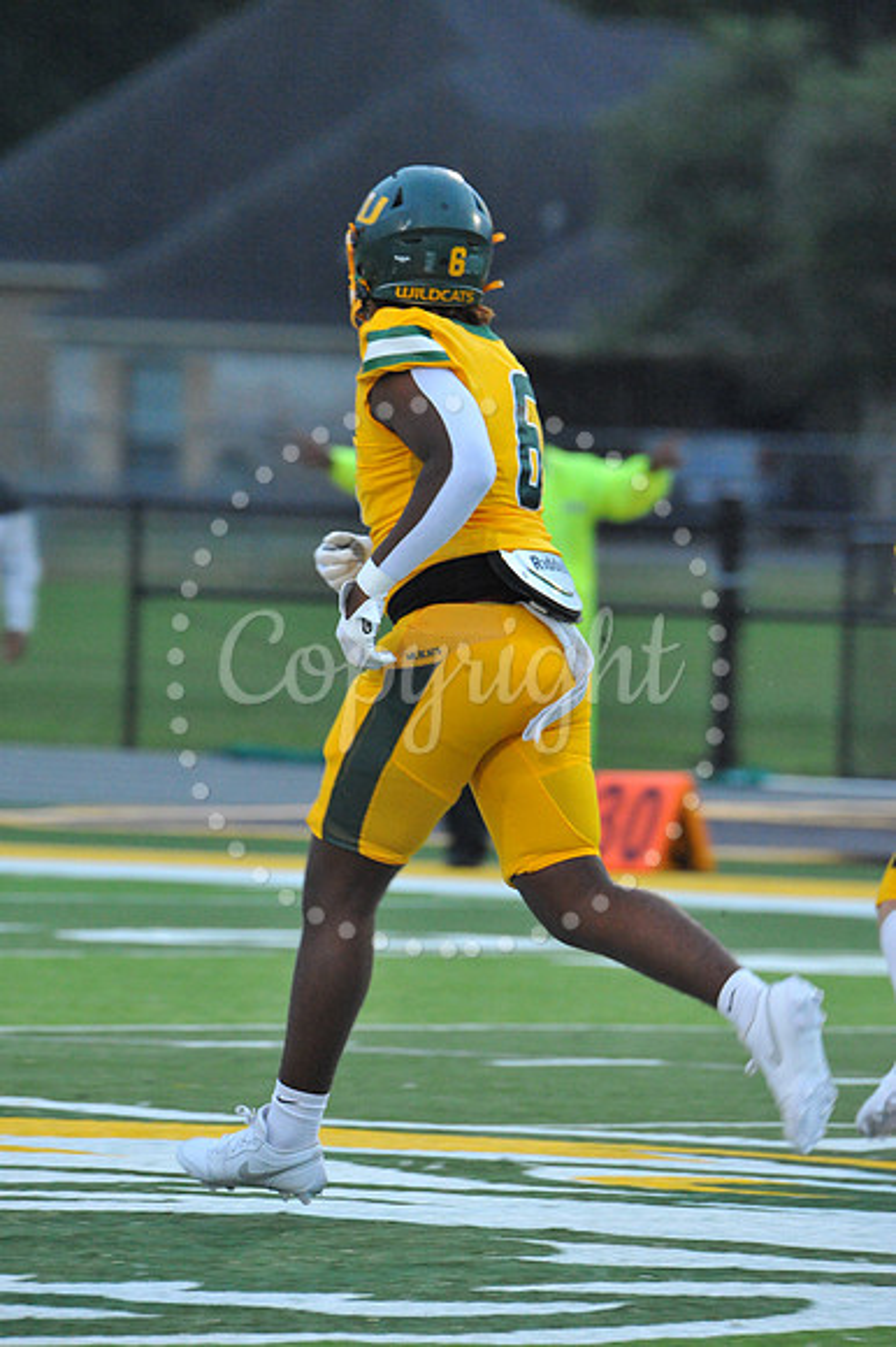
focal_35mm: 500
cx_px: 448
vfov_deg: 4.1
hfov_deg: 2.7
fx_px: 18688
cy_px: 674
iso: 6400
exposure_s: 1/200
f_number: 11
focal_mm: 500
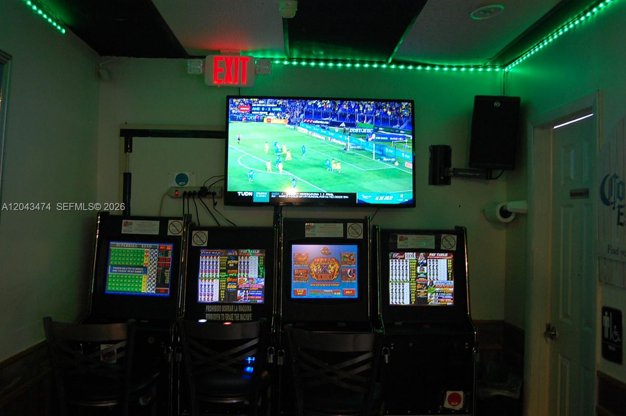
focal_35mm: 30
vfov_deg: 43.5
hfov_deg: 62.0
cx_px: 313
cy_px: 208
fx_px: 521
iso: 800
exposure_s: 1/20
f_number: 3.8
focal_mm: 20
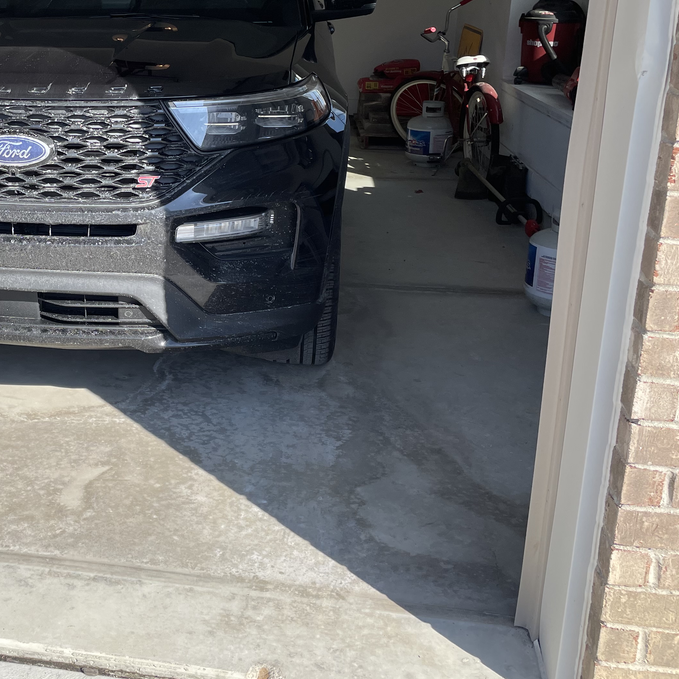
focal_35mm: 44
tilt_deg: -13.6
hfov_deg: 36.1
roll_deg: +0.7
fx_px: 976
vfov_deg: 37.9
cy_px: 229
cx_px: 76
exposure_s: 1/1795
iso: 32
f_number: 1.6
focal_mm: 4.2
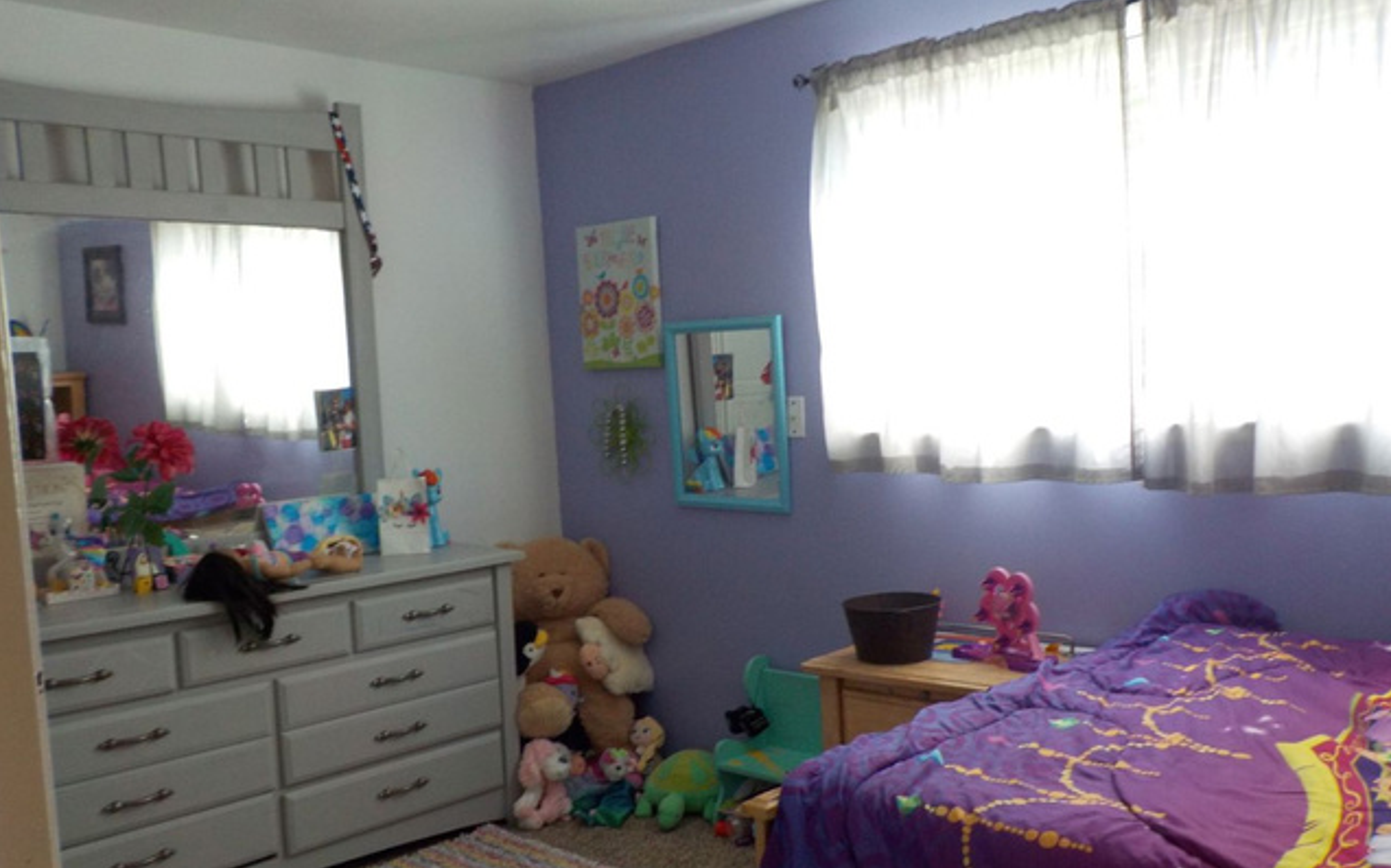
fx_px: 1213
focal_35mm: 32
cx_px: 696
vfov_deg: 39.3
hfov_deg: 59.7
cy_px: 503
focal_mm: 4.1
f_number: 3.3
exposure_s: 1/30
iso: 180
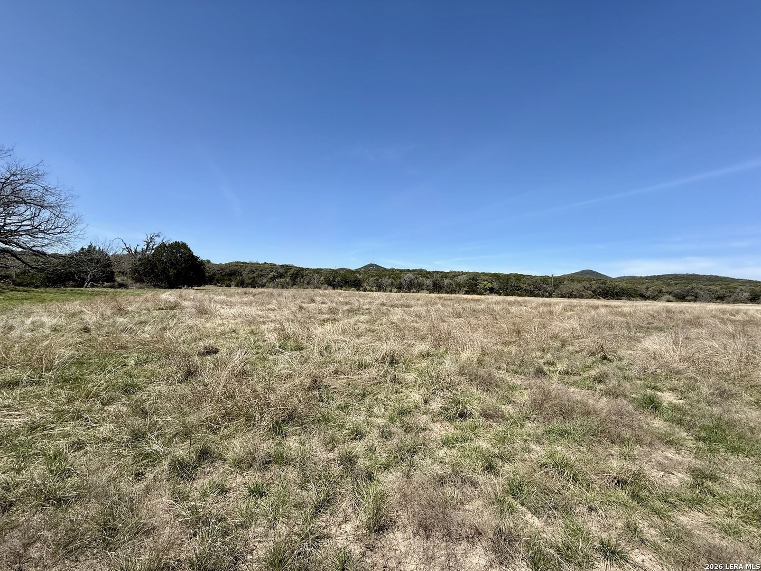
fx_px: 308
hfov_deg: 102.1
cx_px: 380
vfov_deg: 85.7
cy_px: 286
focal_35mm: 14
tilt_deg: +0.3
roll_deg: -3.2
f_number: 2.2
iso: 50
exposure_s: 1/2092
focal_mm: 2.22
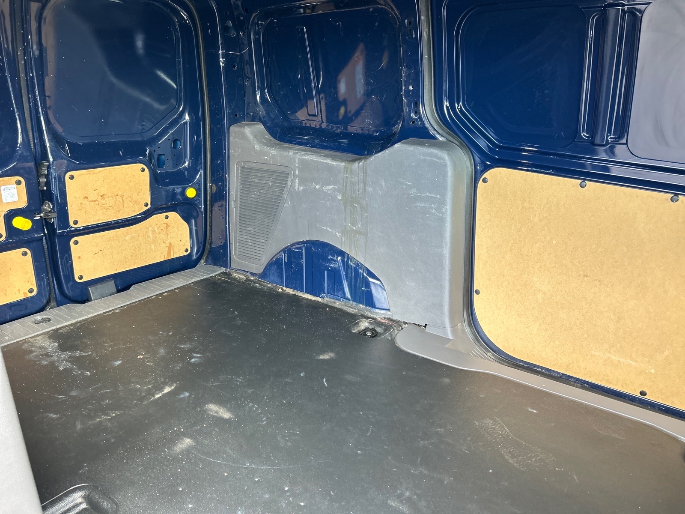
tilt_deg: -19.6
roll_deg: +2.5
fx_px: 515
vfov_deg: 53.1
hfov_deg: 67.3
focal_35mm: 26
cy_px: 257
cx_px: 342
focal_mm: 5.7
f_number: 1.5
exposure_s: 1/121
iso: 80
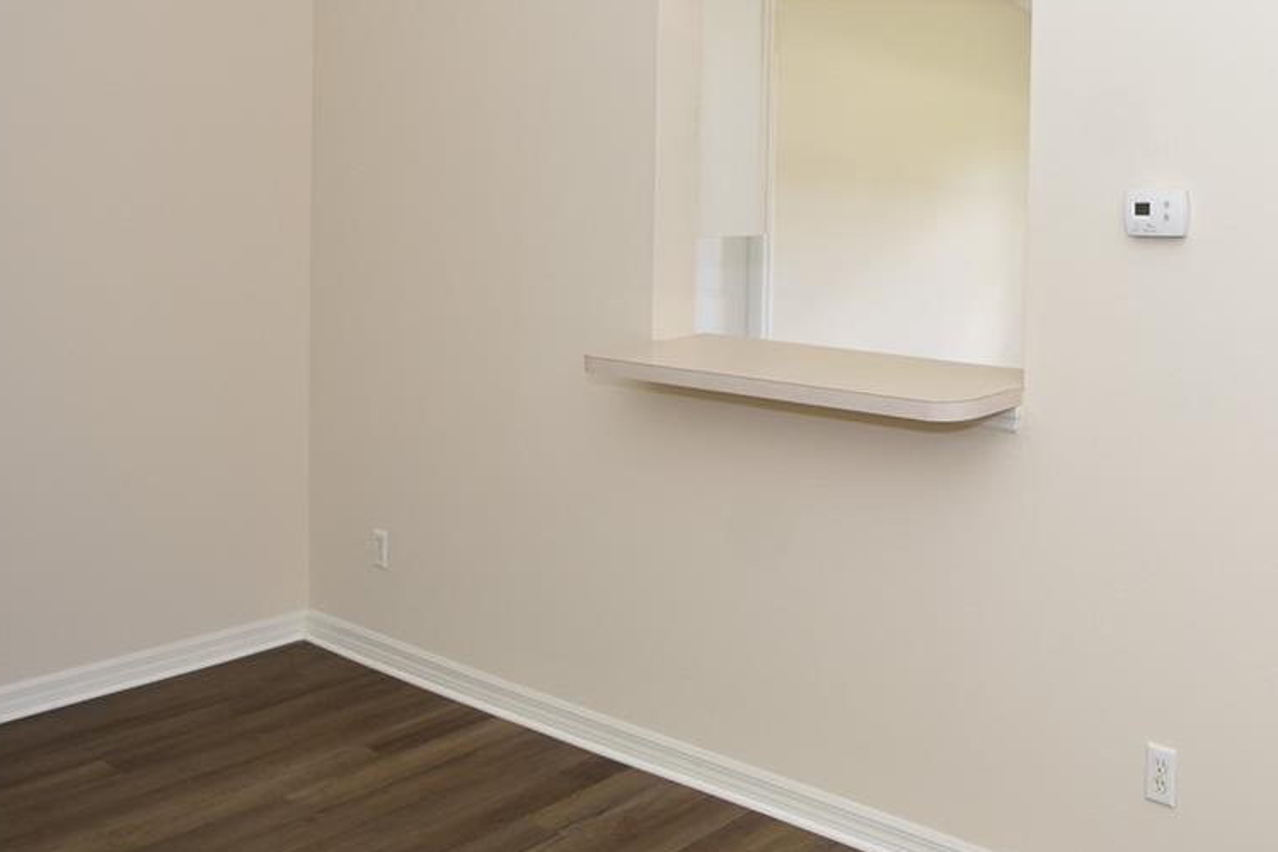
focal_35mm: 32
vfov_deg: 40.2
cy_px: 240
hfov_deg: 48.8
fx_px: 1136
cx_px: 1264
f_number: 4
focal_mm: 10
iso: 280
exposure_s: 1/60
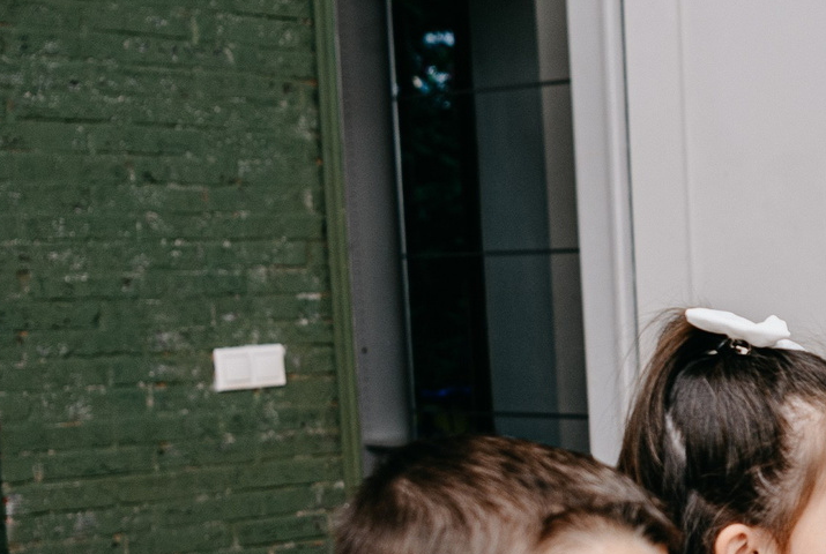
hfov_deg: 19.4
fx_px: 2184
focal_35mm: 95
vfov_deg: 14.3
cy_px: 505
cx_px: 1136
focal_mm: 26
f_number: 3.2
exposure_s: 1/160
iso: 125
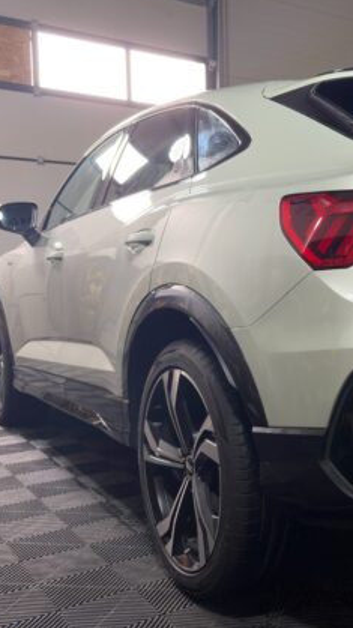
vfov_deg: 48.4
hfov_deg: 26.6
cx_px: 365
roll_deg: +0.8
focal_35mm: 42
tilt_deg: -3.9
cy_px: 315
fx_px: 699
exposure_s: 1/48
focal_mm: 5.96
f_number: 1.6
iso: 160
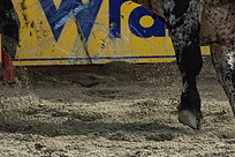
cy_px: -78
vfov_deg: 0.7
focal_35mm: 1943
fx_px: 12682
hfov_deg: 1.1
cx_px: 148
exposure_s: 1/8000
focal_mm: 300
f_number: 4
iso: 1000
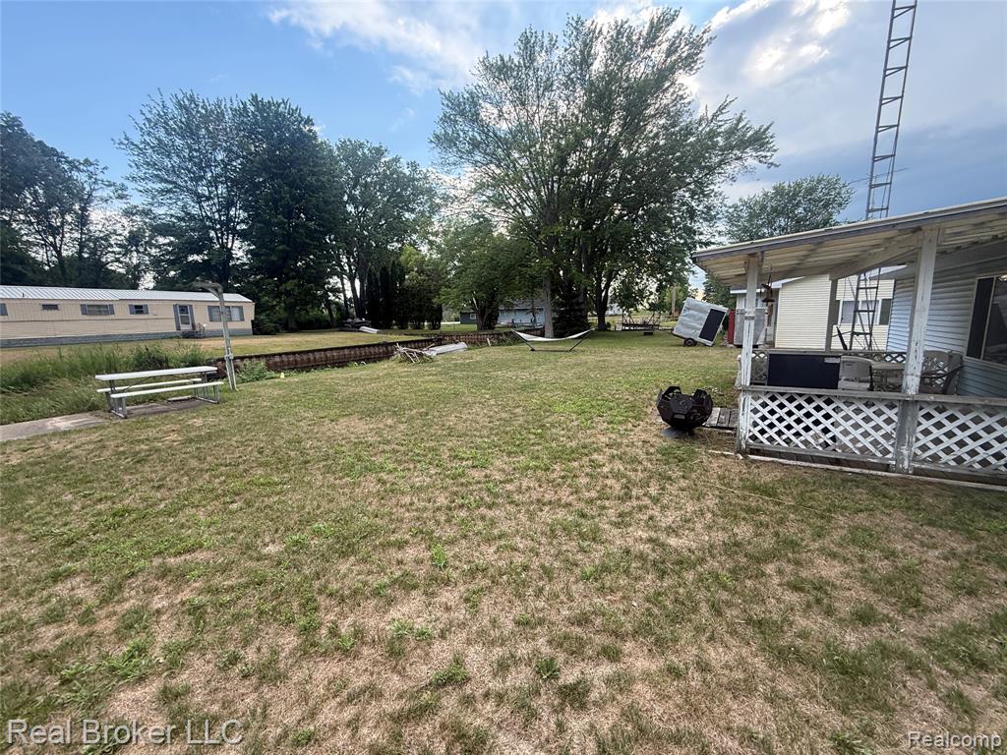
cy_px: 378
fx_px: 407
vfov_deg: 85.7
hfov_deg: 102.1
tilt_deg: -7.0
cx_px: 504
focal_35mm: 14
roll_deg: -0.3
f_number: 2.2
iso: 64
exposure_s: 1/234
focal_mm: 2.22
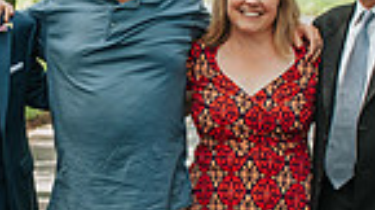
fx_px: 1628
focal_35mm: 164
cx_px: 27
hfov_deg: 13.0
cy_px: 141
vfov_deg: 7.4
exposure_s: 1/250
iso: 320
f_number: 3.2
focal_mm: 35
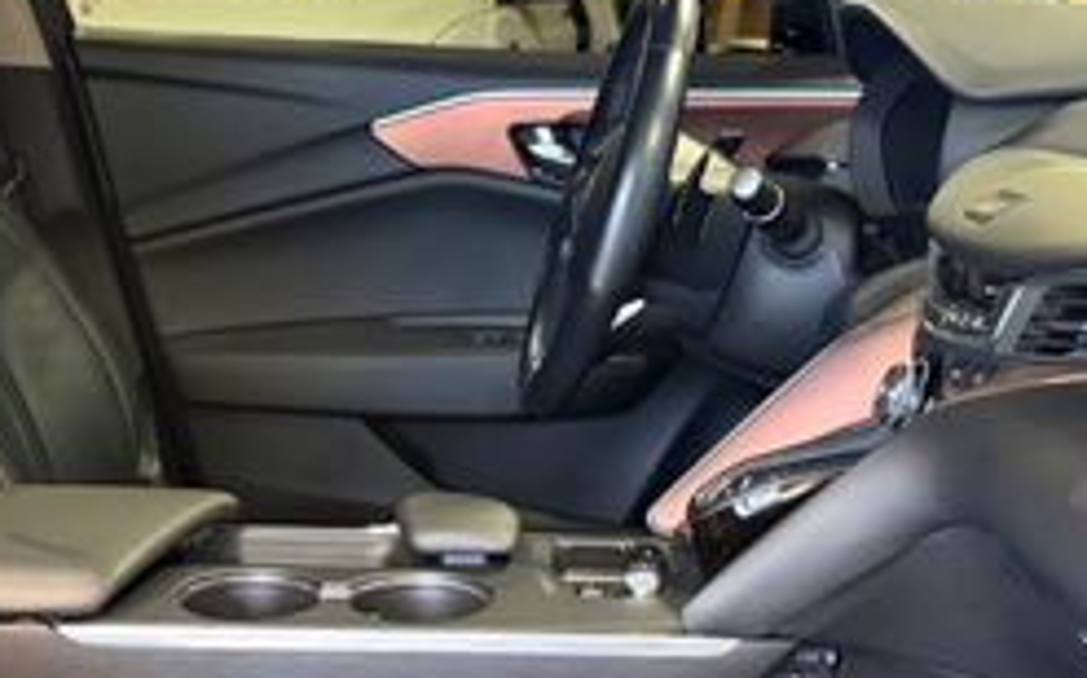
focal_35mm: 66
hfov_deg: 31.0
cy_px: 427
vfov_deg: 19.6
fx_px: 1954
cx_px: 436
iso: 640
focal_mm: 6.76
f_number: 1.78
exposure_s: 1/40
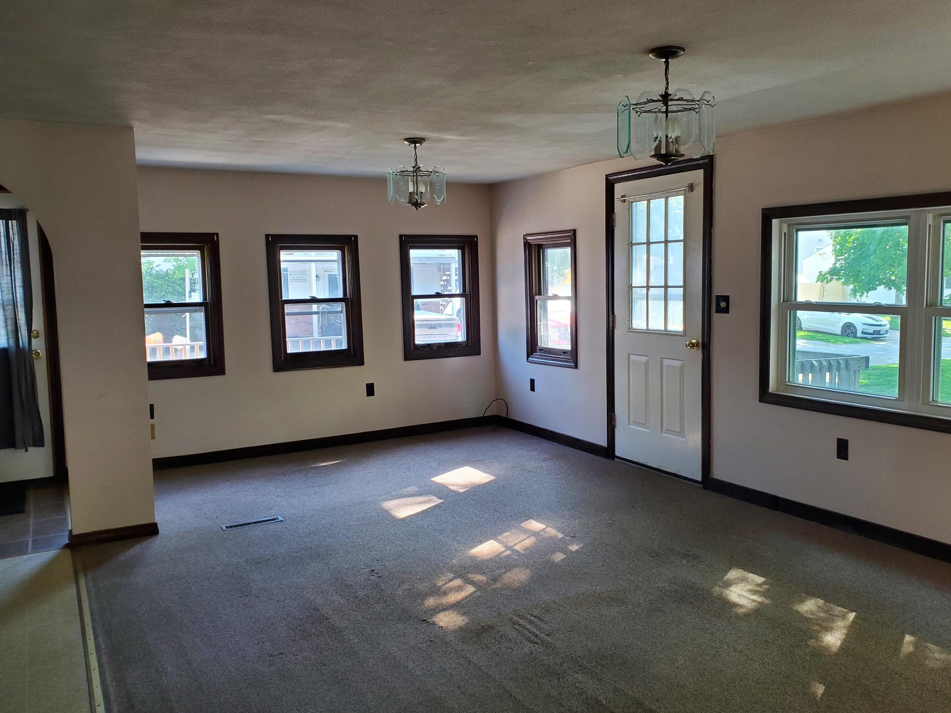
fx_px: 797
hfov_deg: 61.6
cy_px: 369
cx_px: 517
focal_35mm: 29
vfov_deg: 48.2
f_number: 2.4
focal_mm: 4.3
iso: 200
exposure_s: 1/60
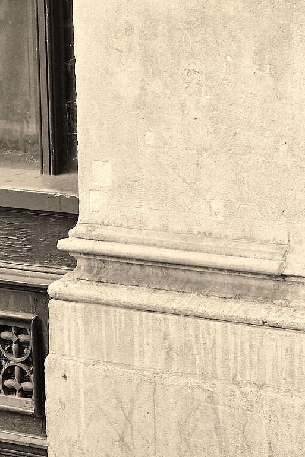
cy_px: 392
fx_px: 2377
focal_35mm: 187
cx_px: -37
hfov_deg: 7.3
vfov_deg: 10.9
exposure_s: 1/500
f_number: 6.3
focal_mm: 40
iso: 500
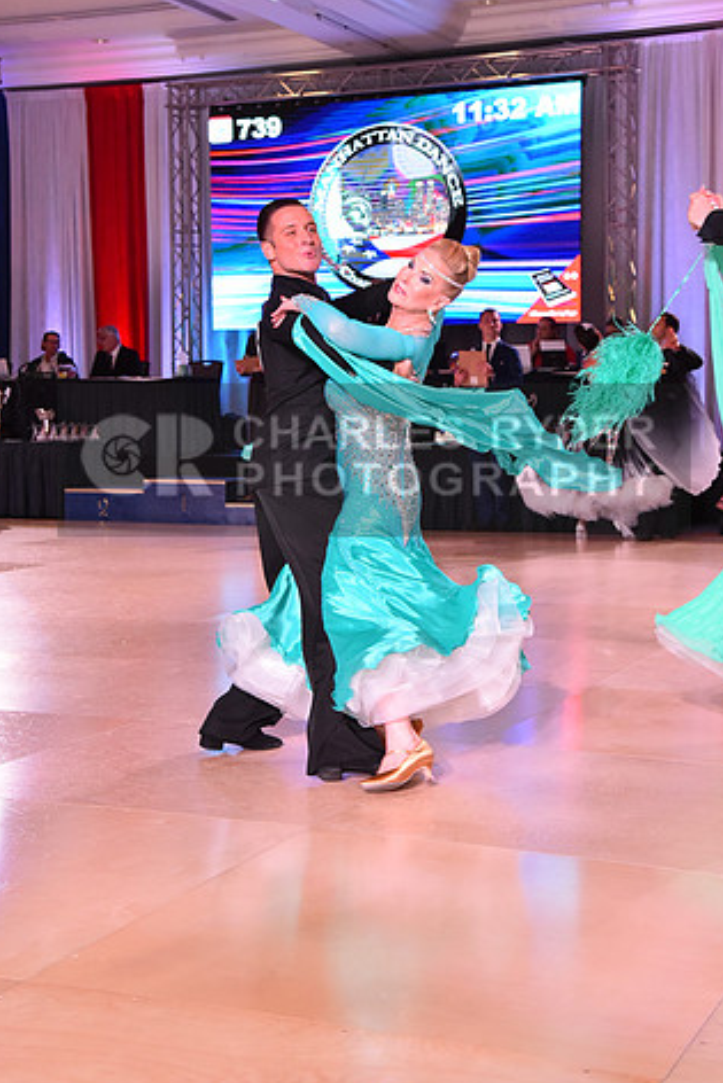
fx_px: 1776
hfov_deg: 23.0
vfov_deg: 33.9
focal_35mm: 59
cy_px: 461
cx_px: 375
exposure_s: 1/320
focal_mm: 48
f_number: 5.6
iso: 2500
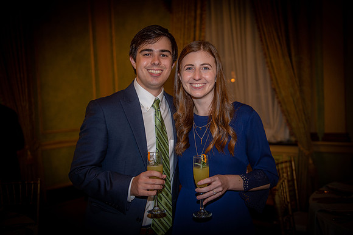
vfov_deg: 35.0
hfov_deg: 50.7
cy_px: 118
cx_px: 176
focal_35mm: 38
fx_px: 372
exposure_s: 1/100
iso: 1250
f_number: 2.8
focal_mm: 38
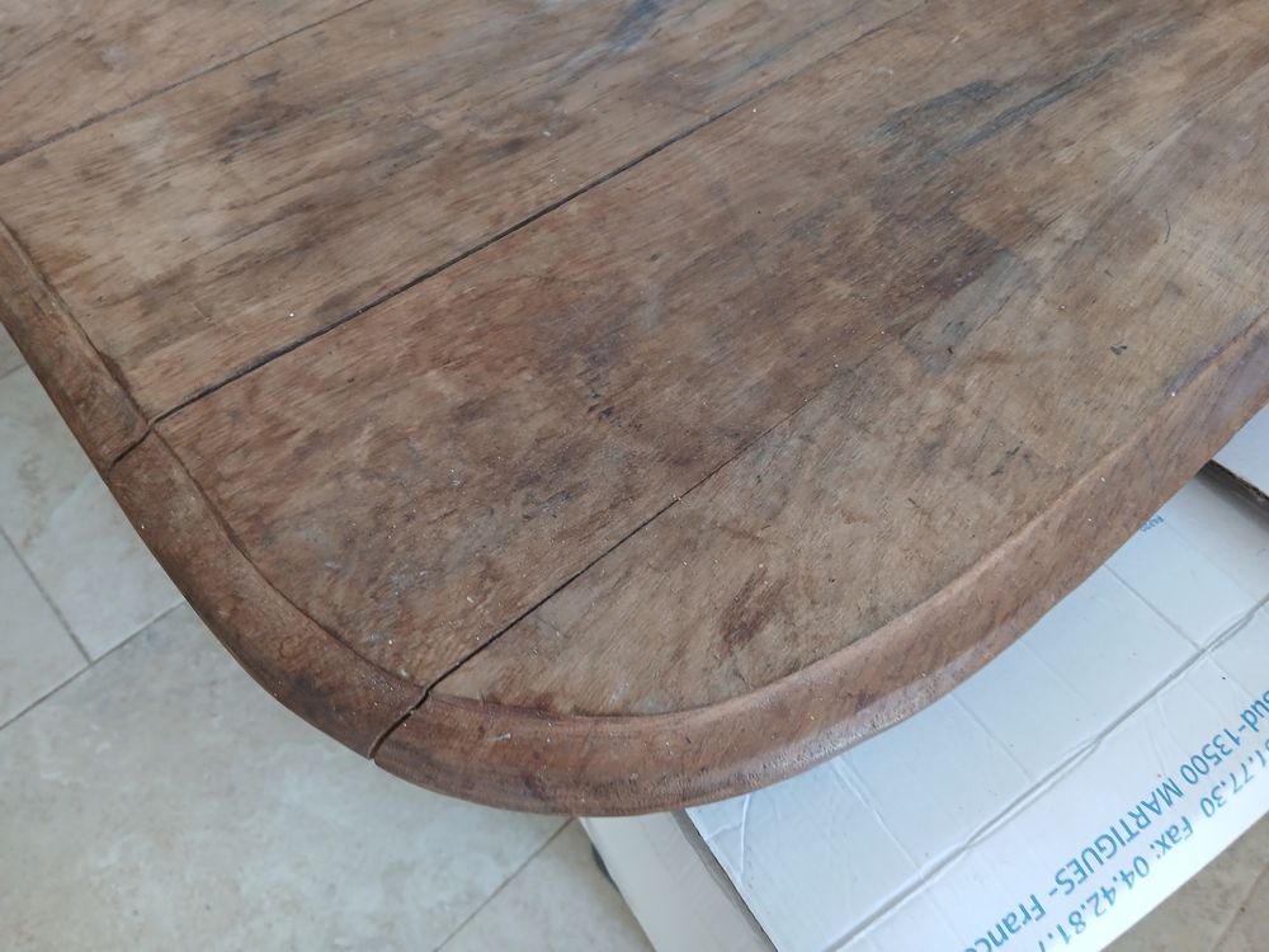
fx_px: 953
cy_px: 476
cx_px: 634
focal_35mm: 26
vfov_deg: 53.1
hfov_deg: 67.3
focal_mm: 3.98
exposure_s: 1/50
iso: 160
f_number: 1.8
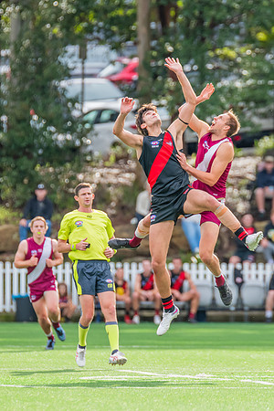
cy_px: 190
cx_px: 178
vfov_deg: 3.5
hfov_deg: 2.4
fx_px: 6665
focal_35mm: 584
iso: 800
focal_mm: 360
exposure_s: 1/1250
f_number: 5
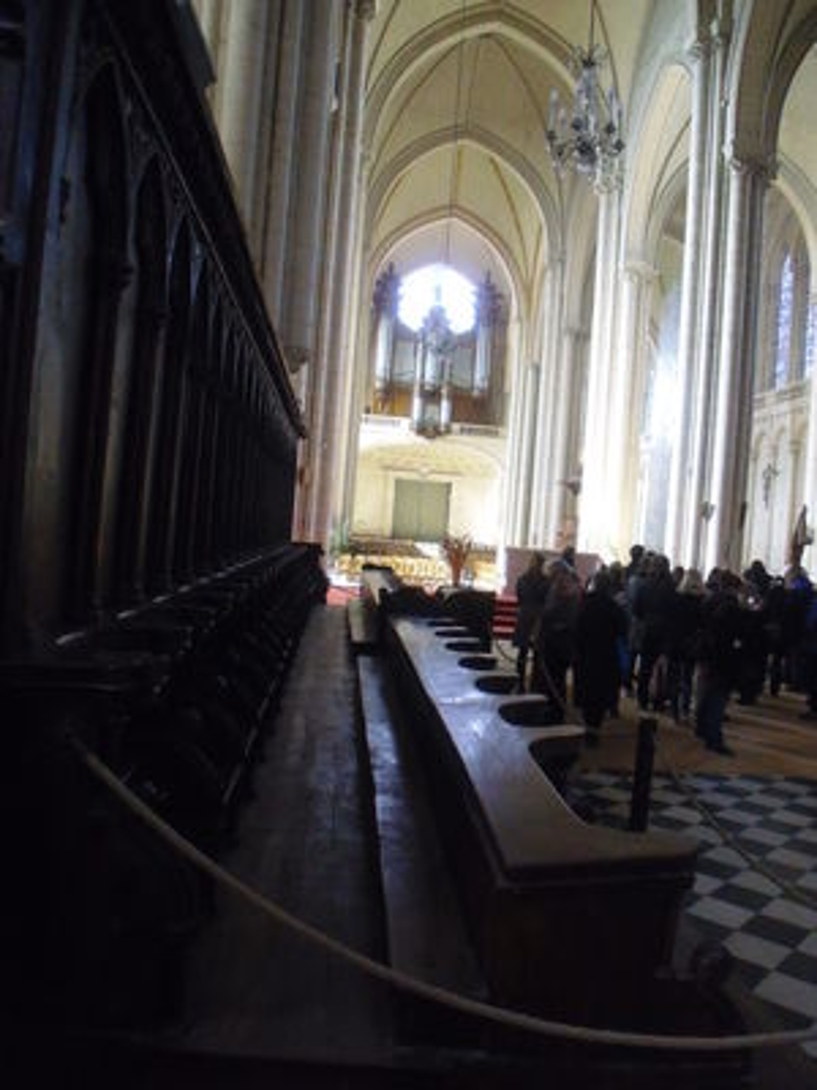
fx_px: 881
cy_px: 545
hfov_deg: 49.7
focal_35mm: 28
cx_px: 408
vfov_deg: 63.4
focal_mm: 4.65
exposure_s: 1/20
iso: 400
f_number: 2.6
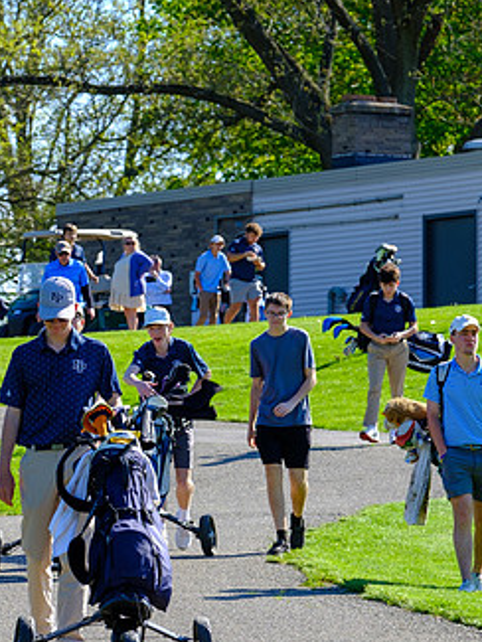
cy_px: 374
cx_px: 43
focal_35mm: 273
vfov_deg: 7.3
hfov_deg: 5.4
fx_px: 5065
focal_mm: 106
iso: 250
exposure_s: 1/280
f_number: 5.6
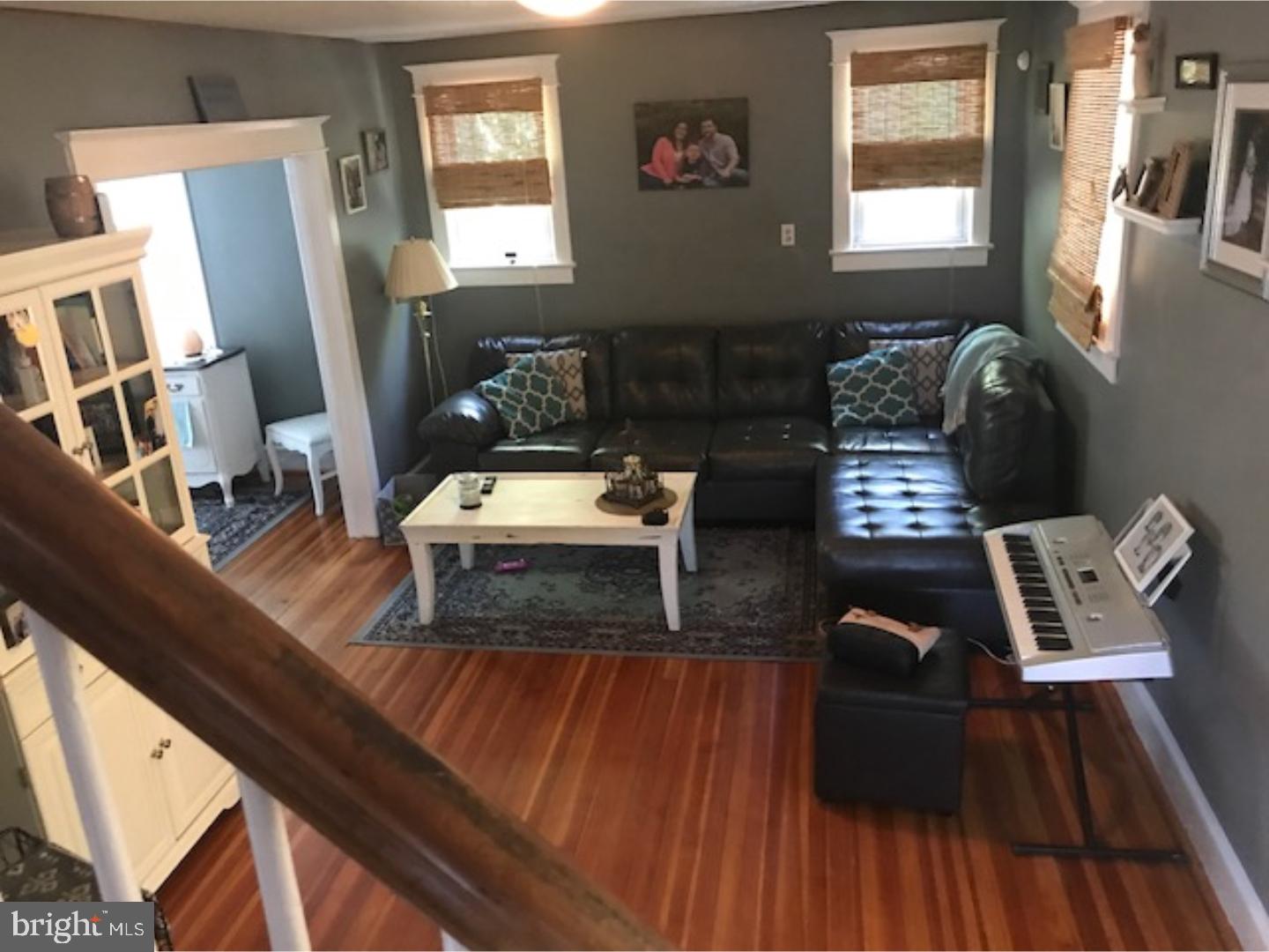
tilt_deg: -20.3
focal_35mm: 28
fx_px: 1026
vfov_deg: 49.7
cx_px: 634
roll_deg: +3.6
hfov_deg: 63.4
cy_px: 476
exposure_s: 1/10
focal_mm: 3.99
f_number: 1.8
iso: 100
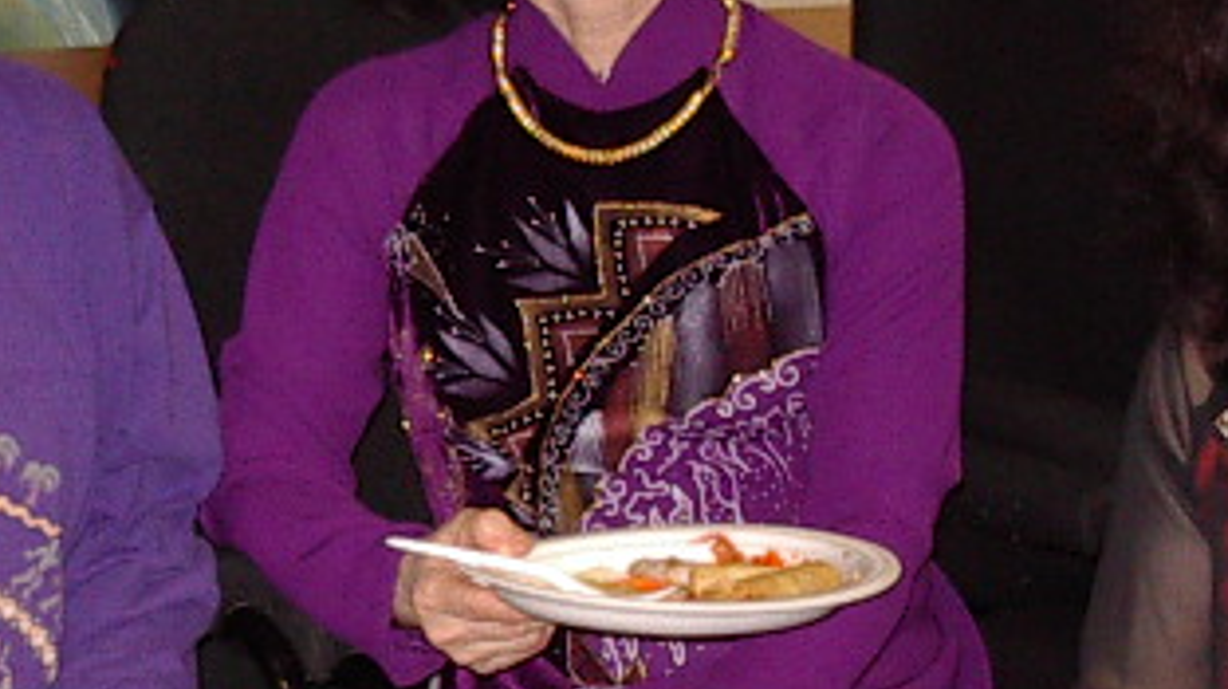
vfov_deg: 8.9
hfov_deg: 15.7
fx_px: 4425
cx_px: 311
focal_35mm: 136
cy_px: 394
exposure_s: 1/60
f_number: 2.6
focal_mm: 5.8
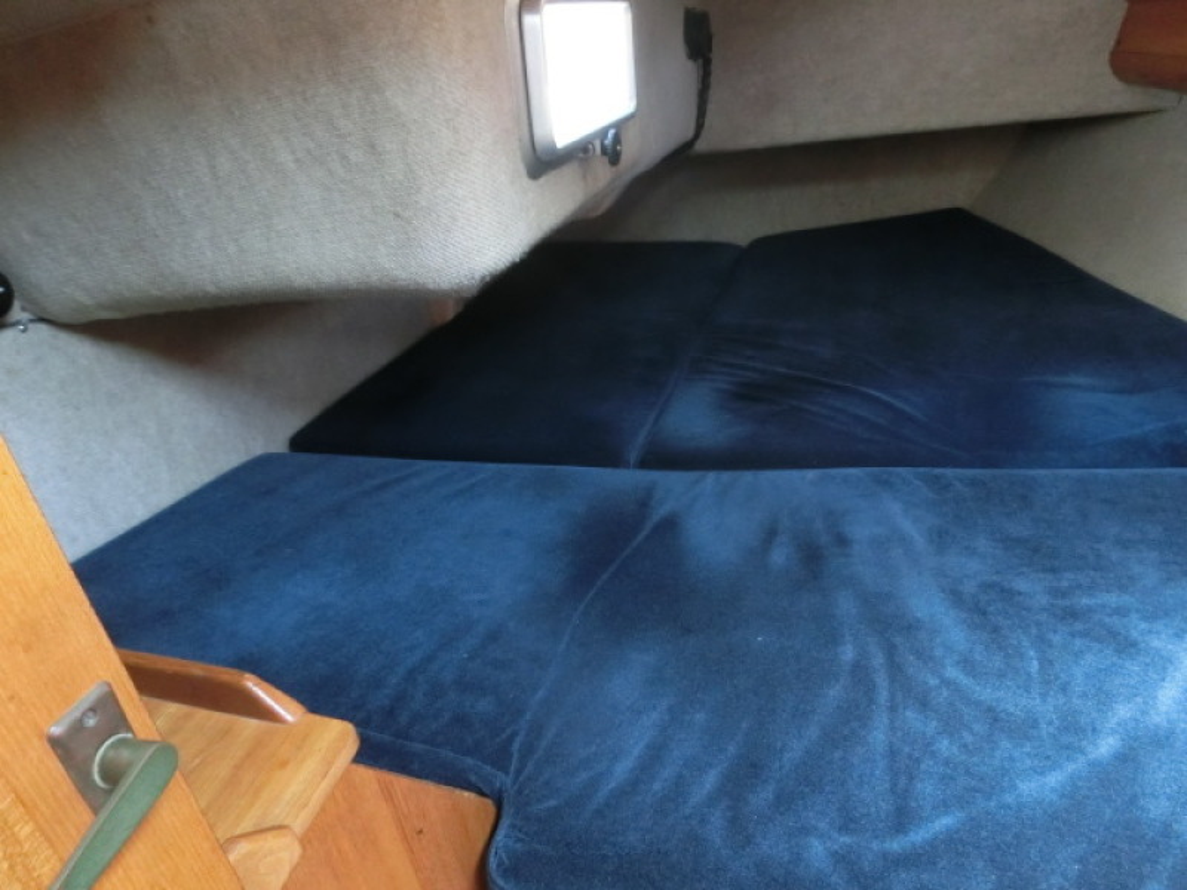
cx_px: 594
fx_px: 823
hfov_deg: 71.6
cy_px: 445
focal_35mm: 24
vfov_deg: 56.8
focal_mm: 4.24
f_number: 3
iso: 800
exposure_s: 1/25
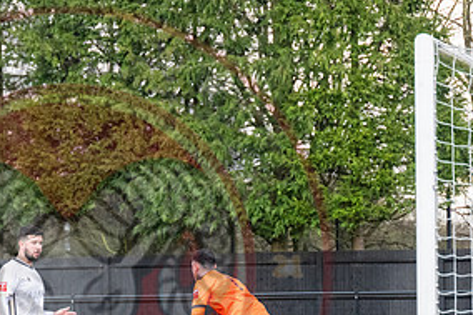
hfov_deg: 8.4
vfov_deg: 5.6
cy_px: 293
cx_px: 134
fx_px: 3230
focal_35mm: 246
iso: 2000
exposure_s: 1/1250
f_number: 4
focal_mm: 100
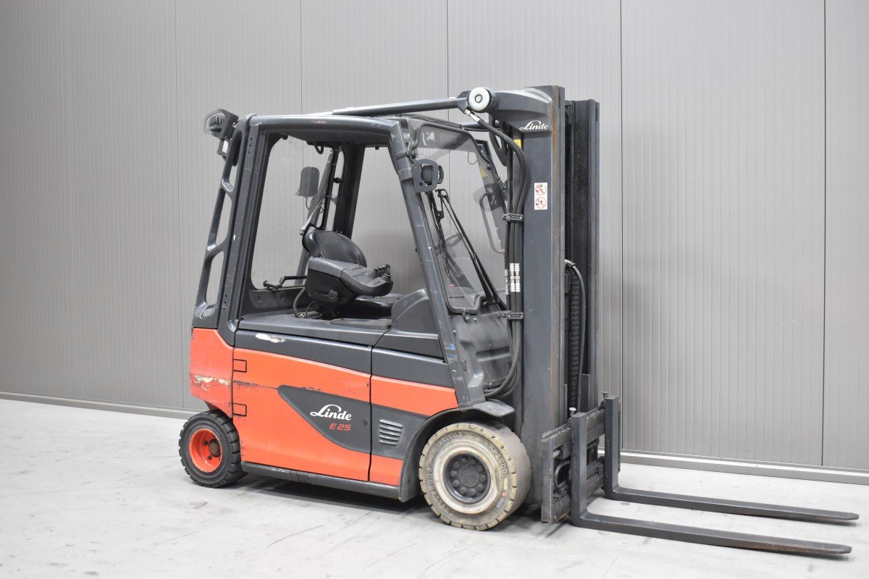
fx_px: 905
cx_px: 434
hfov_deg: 51.3
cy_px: 290
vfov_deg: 35.5
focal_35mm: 38
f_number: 4.5
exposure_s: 1/25
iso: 1600
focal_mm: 25
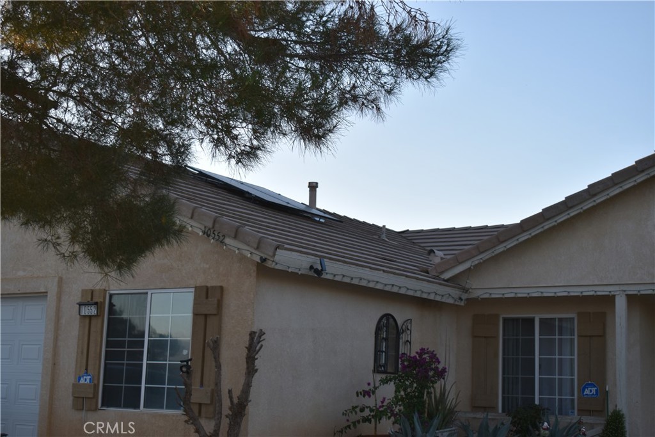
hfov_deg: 35.0
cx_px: 328
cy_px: 218
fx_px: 1037
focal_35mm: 57
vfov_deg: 23.8
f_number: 6.3
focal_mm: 38
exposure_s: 1/200
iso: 100
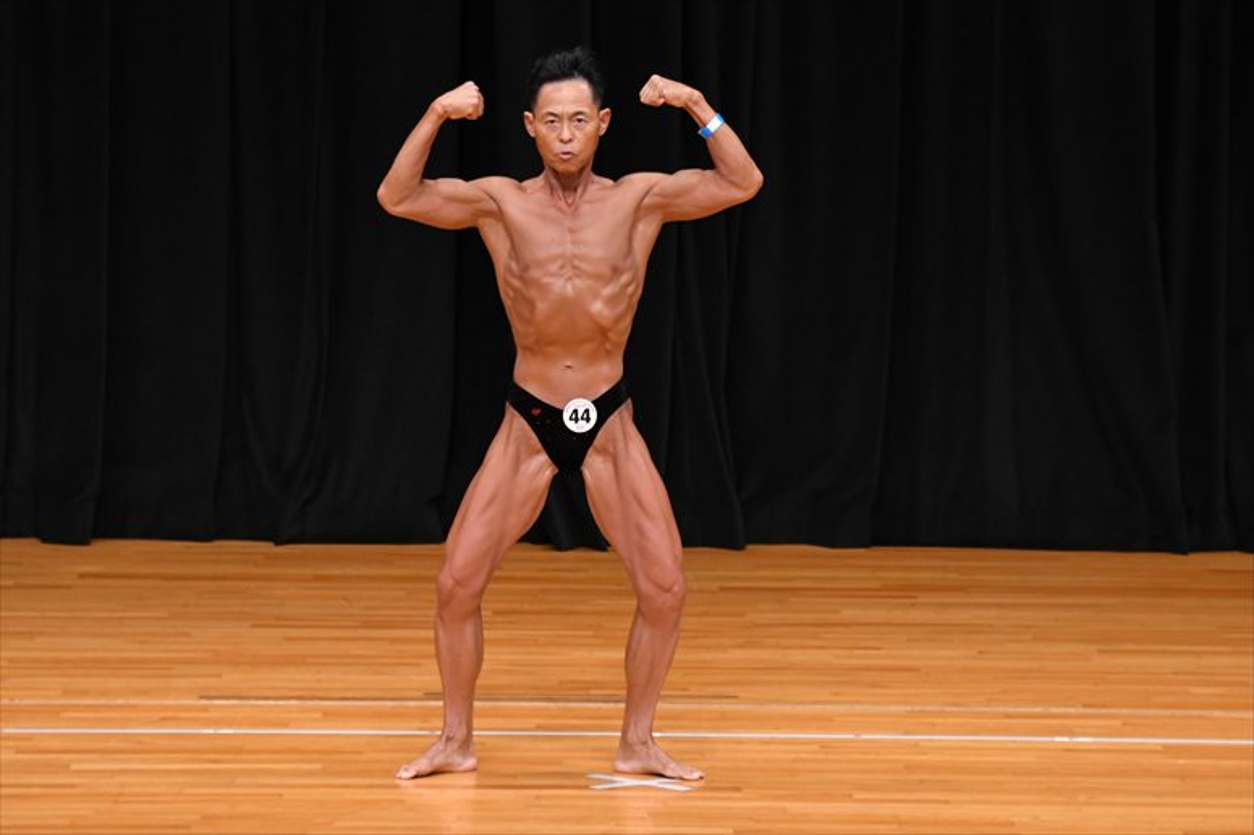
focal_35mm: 285
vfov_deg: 4.8
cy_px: 418
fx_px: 9923
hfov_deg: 7.2
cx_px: 627
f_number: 5.6
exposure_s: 1/400
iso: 3200
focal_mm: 190
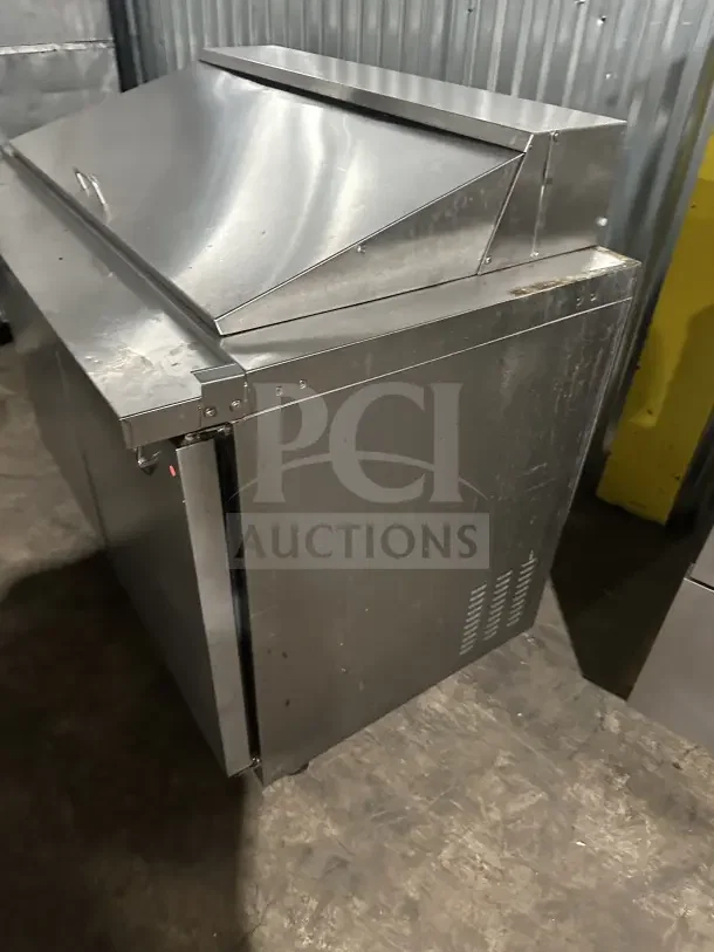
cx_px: 357
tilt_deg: -32.3
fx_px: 660
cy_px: 476
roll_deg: +1.4
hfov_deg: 56.8
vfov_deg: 71.6
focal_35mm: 24
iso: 1000
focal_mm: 6.86
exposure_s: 1/46
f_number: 1.78
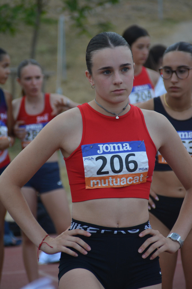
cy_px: 144
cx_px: 96
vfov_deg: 6.9
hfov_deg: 4.6
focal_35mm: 300
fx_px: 2400
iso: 1000
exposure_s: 1/500
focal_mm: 200
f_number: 6.3
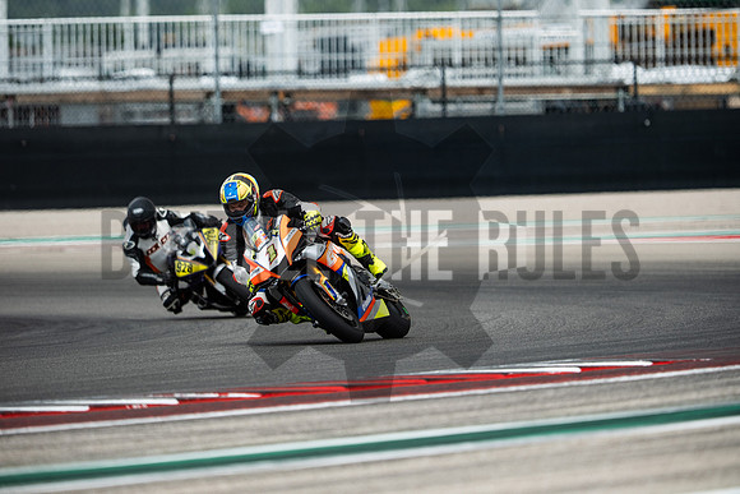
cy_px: 247
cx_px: 370
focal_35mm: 420
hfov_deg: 4.9
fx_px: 8635
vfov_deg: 3.3
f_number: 2.8
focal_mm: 280
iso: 250
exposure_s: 1/1600
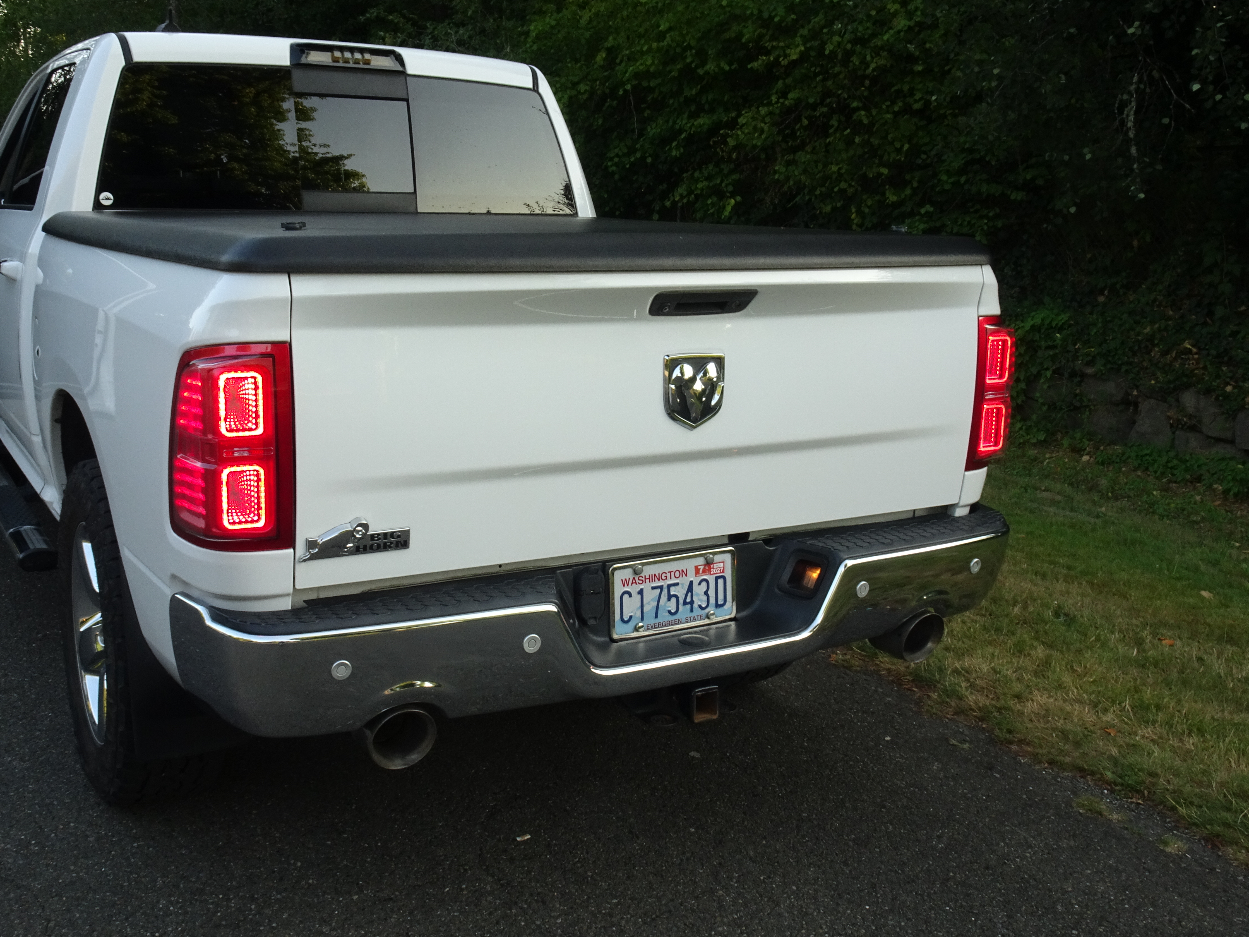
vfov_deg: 40.7
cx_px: 577
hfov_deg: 52.6
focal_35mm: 35
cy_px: 455
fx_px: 1263
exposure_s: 1/40
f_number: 4
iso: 80
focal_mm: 5.43
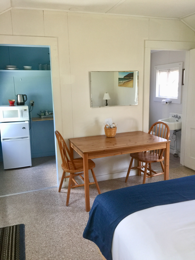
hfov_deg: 48.2
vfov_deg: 61.7
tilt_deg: -10.1
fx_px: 218
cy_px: 130
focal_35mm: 29
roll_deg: +2.0
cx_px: 98
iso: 50
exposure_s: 1/30
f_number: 2.2
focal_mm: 4.15
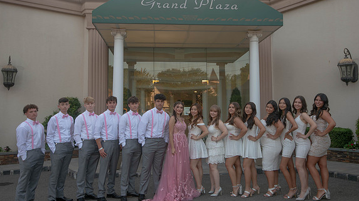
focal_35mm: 34
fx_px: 323
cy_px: 98
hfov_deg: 58.1
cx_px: 181
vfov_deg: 34.6
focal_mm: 32
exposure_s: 1/80
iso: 100
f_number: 5
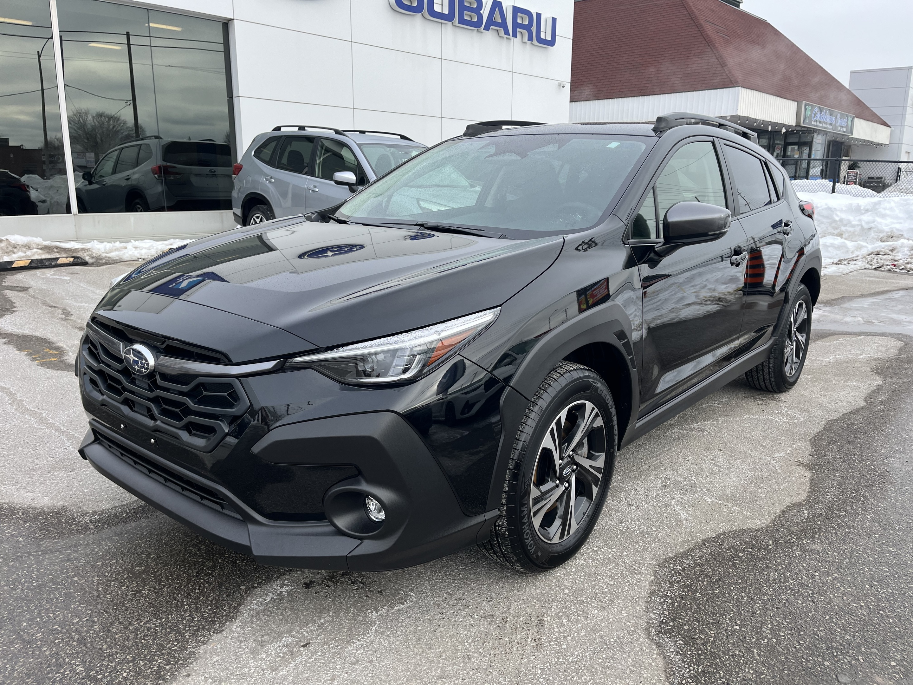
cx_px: 456
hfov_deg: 67.3
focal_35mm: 26
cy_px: 342
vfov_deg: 53.1
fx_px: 686
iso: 50
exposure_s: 1/804
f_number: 1.6
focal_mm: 5.1
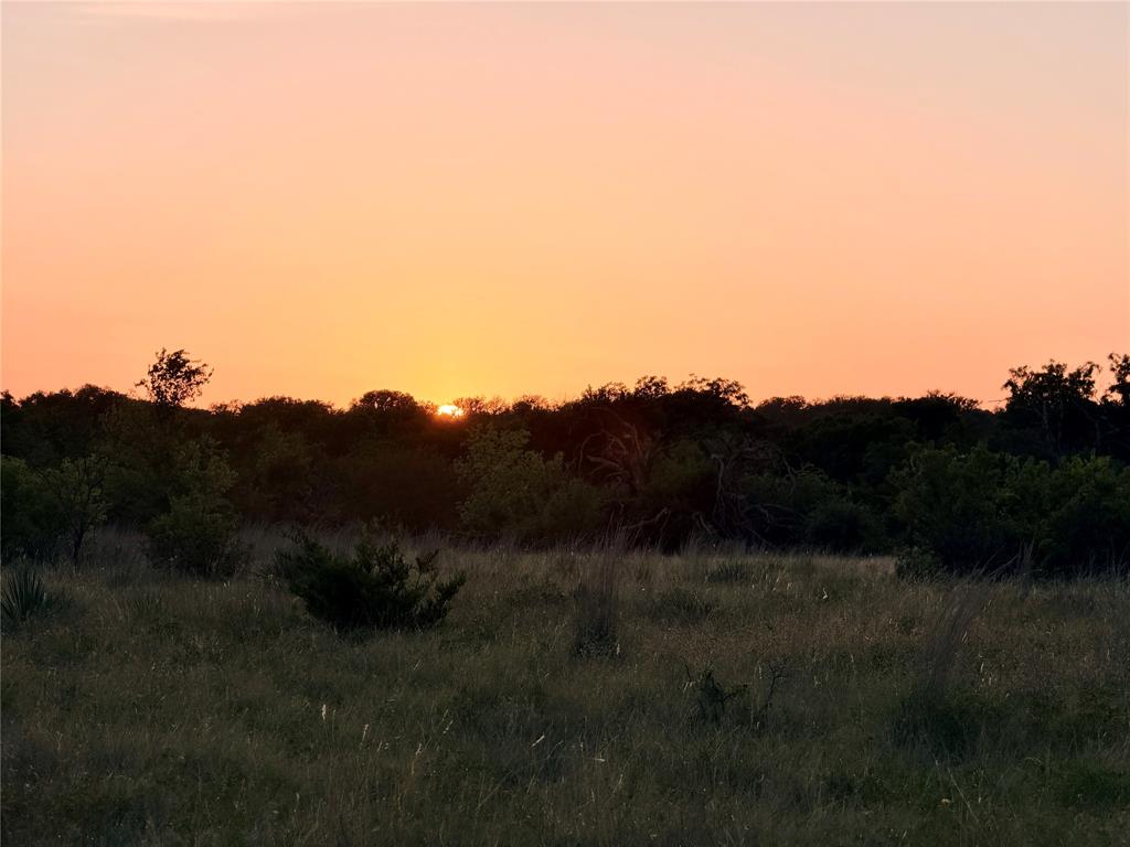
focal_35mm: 100
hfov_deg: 19.6
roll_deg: -0.7
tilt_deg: +0.8
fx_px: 3264
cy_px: 424
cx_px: 565
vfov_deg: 14.8
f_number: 2.8
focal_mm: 16.89
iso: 40
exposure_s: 1/638
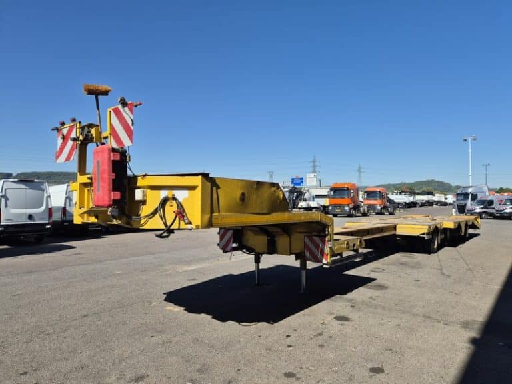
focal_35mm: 23
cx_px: 256
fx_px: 340
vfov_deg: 58.9
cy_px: 192
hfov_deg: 73.9
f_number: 1.8
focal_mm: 5.4
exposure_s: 1/2020
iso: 25
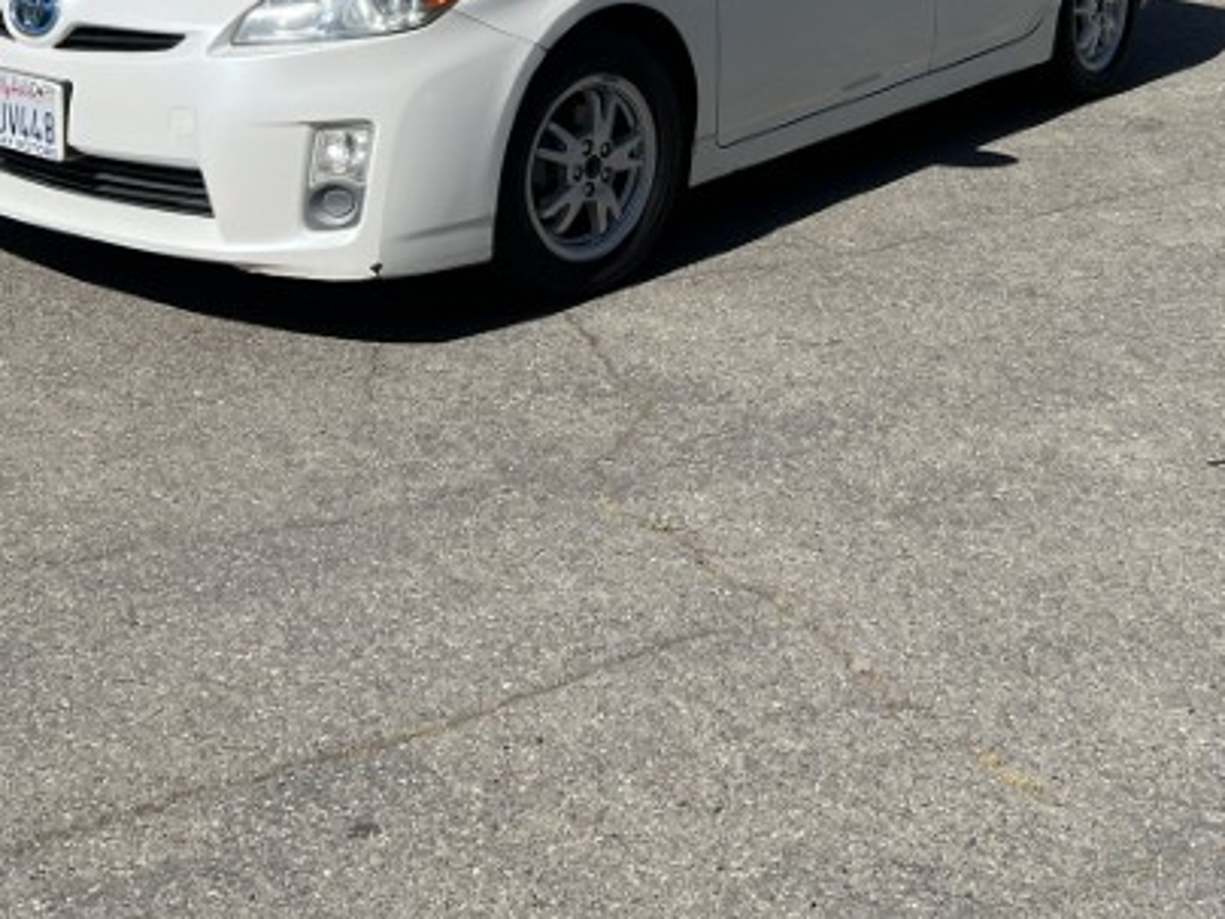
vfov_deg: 23.0
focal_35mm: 60
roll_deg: -0.9
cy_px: -94
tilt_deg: -7.3
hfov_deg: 32.2
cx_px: 587
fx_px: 2123
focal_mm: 5.7
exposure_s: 1/4444
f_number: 1.5
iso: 50
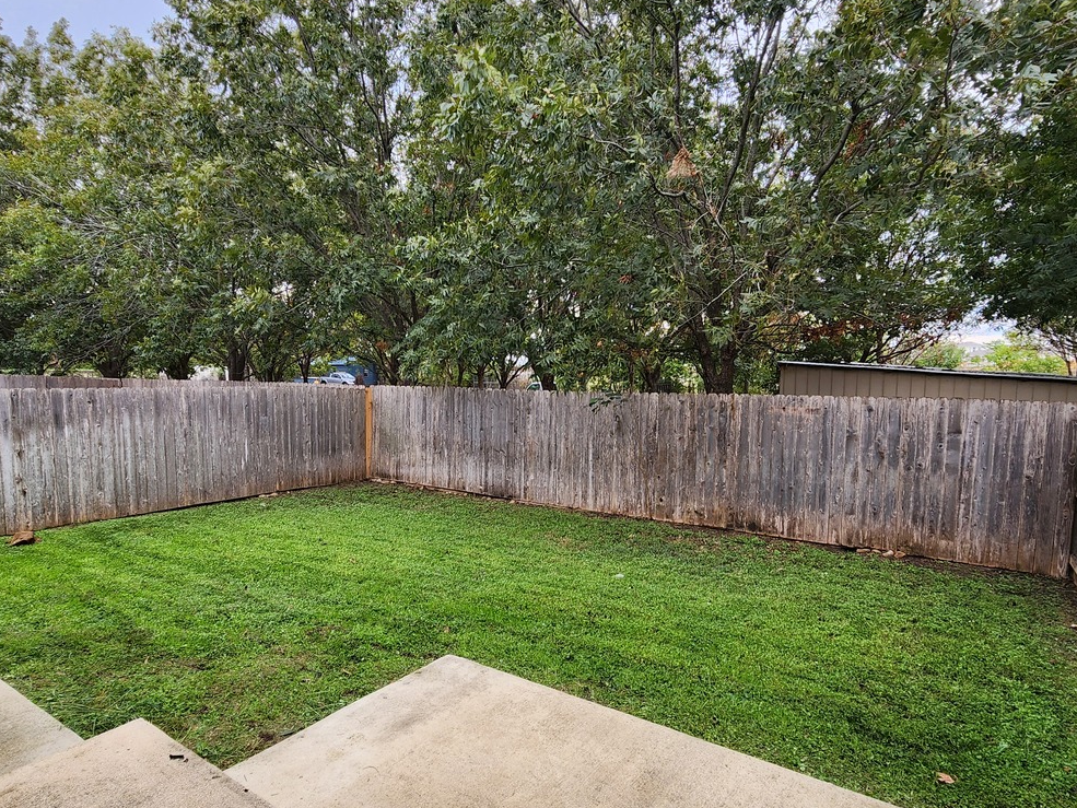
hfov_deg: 84.5
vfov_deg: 68.4
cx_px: 503
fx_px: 591
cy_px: 454
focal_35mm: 19
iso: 80
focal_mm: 2.2
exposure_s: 1/120
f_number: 2.2
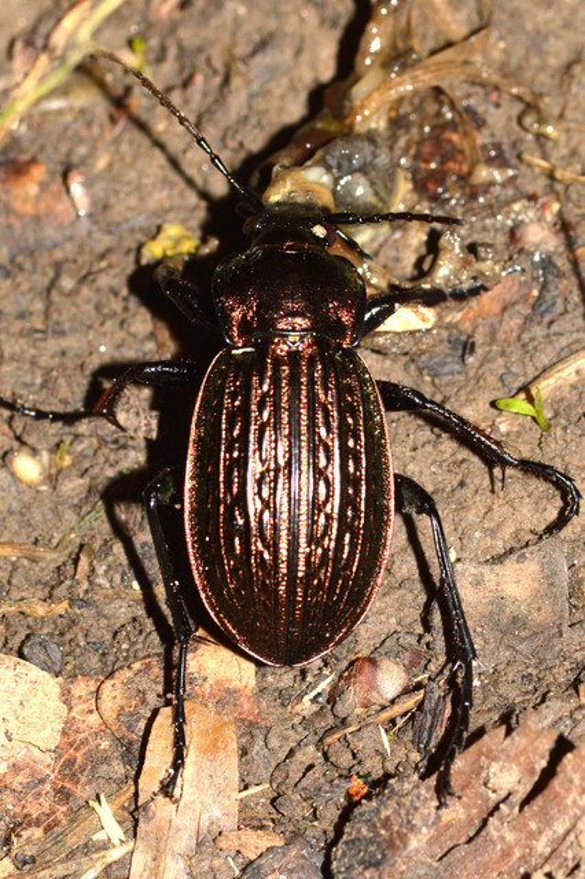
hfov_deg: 9.1
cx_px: 292
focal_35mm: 150
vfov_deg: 13.7
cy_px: 440
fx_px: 3660
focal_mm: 100
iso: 100
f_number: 18
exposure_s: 1/200
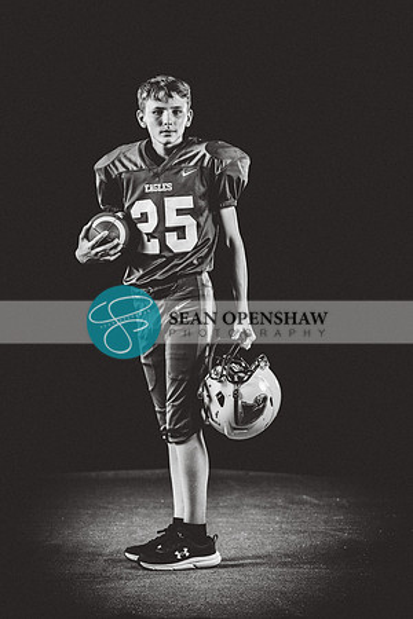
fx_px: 1686
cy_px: 310
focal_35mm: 98
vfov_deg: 20.8
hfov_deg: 14.0
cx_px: 206
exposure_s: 1/160
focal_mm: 98
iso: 200
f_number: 4
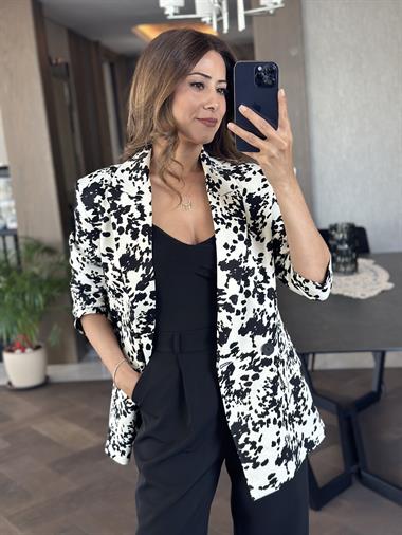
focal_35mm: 48
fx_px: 743
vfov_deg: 39.6
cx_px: 201
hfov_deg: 30.3
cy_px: 268
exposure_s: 1/75
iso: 125
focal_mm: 6.86
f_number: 1.78
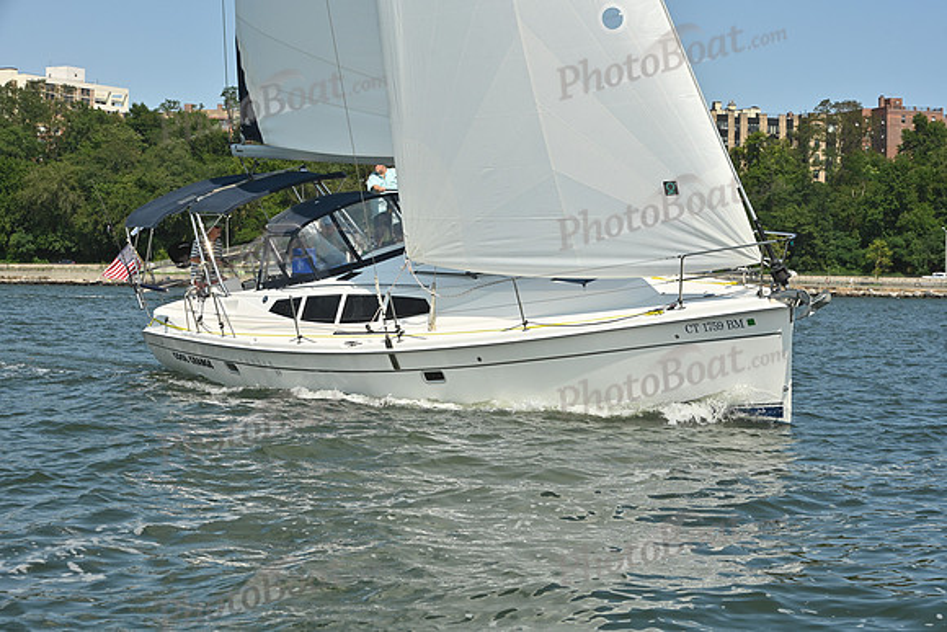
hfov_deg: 28.8
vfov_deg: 19.5
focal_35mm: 70
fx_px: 1842
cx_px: 474
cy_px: 316
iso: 320
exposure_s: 1/1000
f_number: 10
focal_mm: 70
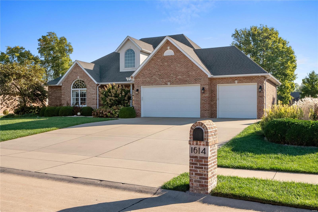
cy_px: 106
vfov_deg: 36.9
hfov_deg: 53.1
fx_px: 318
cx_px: 159
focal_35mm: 36
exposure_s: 1/250
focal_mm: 18
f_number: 10
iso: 400
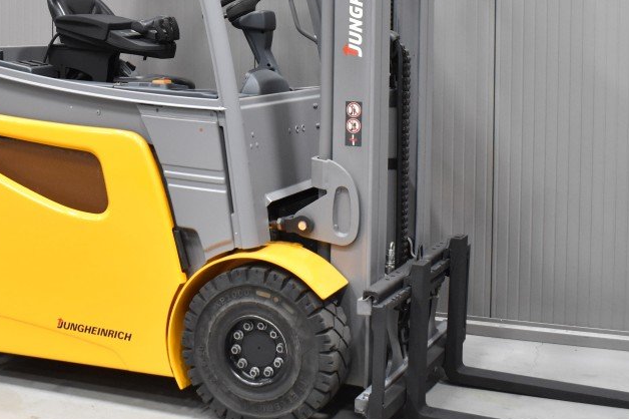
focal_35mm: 66
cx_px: 201
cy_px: 88
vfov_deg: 20.4
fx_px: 1152
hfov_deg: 30.3
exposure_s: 1/40
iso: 1600
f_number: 4.5
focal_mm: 23
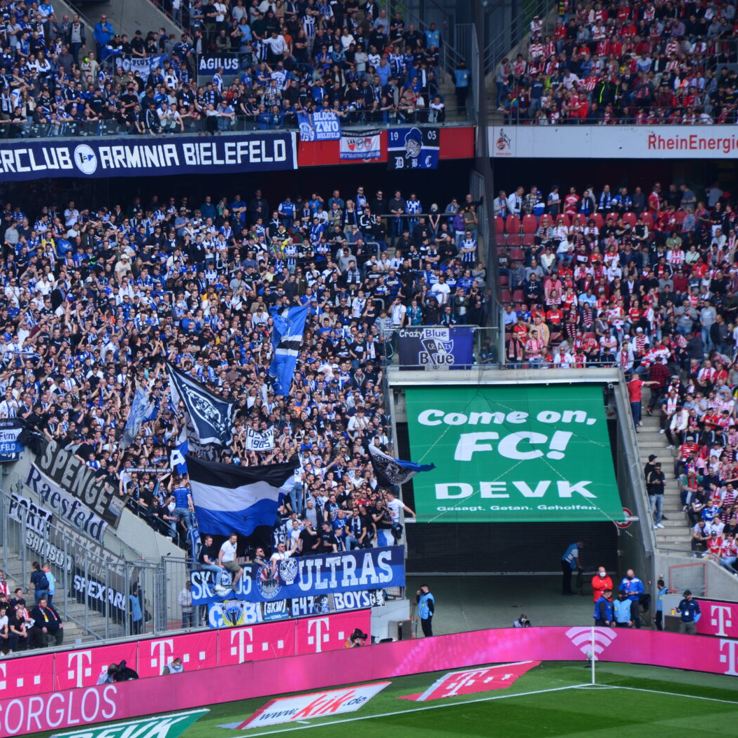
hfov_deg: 8.6
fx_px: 4888
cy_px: 370
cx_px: 225
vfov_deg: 8.6
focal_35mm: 203
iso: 320
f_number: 5.6
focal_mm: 105
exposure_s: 1/500
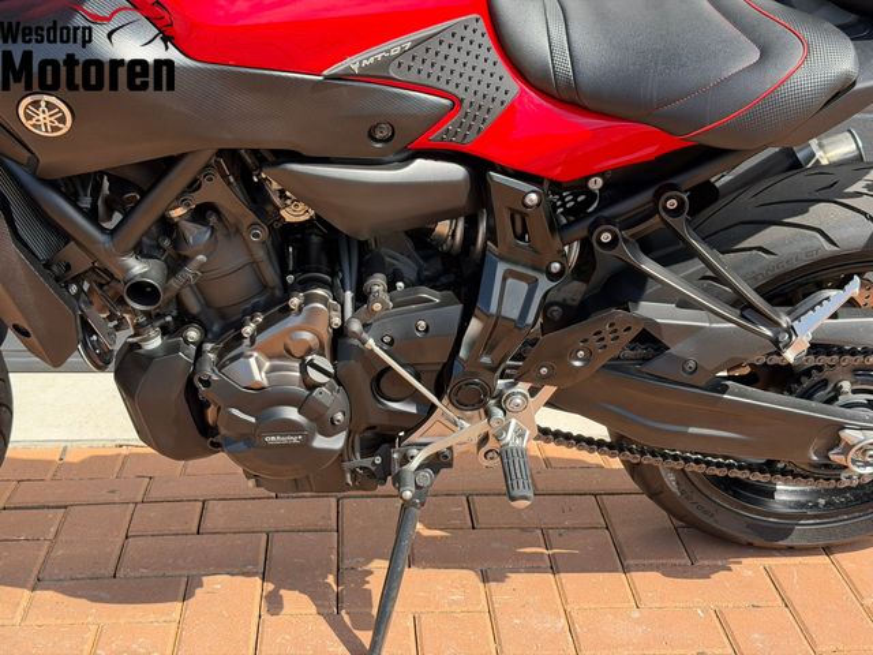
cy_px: 328
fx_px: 1211
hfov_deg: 39.7
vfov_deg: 30.3
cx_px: 436
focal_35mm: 48
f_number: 1.78
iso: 100
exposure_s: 1/1242
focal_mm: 6.76
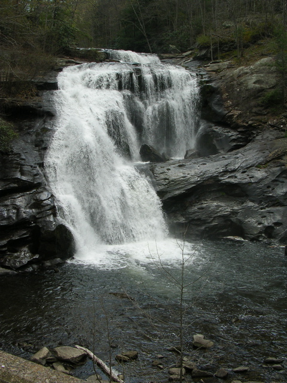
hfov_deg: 37.7
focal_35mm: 38
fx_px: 420
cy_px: 192
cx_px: 144
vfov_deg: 49.0
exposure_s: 1/170
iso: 50
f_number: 5.6
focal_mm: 5.8
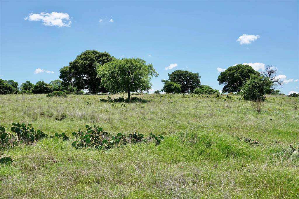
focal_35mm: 39
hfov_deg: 49.6
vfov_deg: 34.2
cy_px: 100
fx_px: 324
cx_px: 150
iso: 100
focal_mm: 14.16
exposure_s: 1/800
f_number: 4
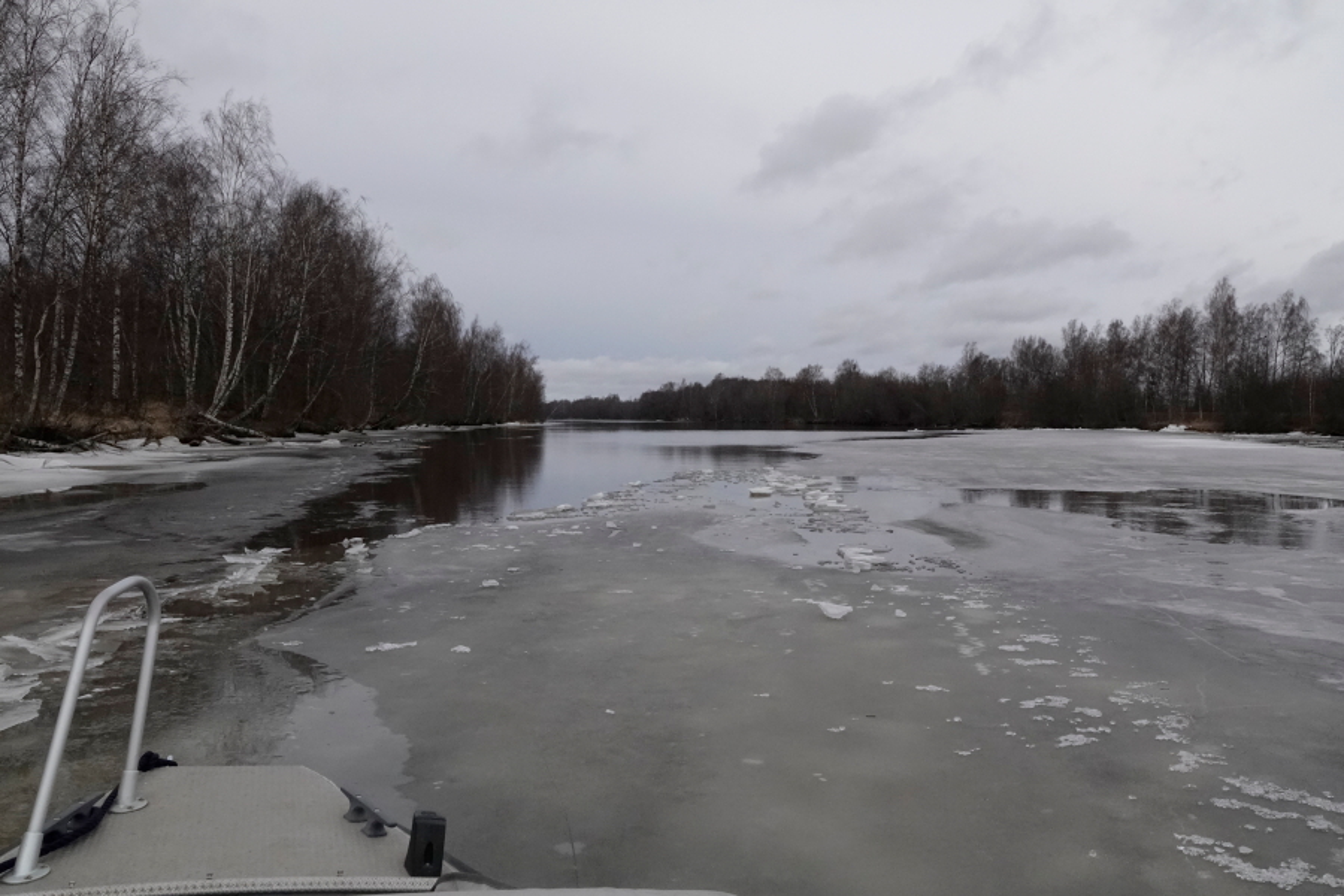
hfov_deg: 60.3
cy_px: 448
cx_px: 672
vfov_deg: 42.3
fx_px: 1157
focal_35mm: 31
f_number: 10
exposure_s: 1/1000
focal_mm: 11.51
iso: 1250
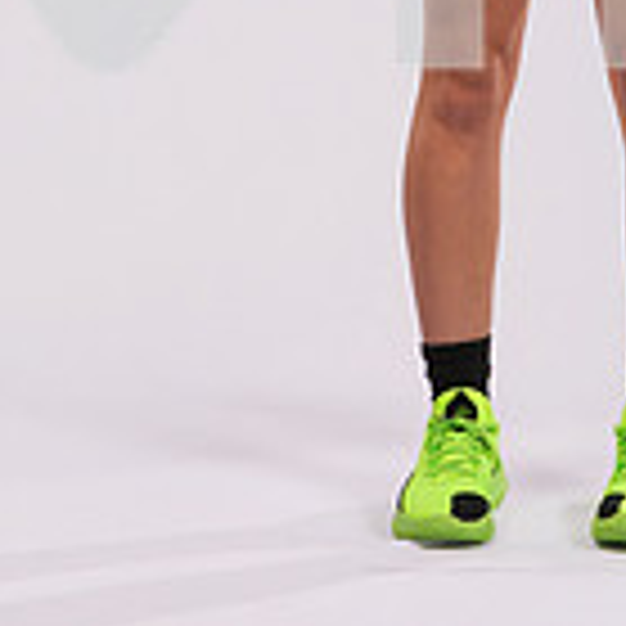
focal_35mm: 193
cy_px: -383
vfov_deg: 8.8
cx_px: 558
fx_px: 3949
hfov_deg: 9.0
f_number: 11
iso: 200
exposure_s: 1/125
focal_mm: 70
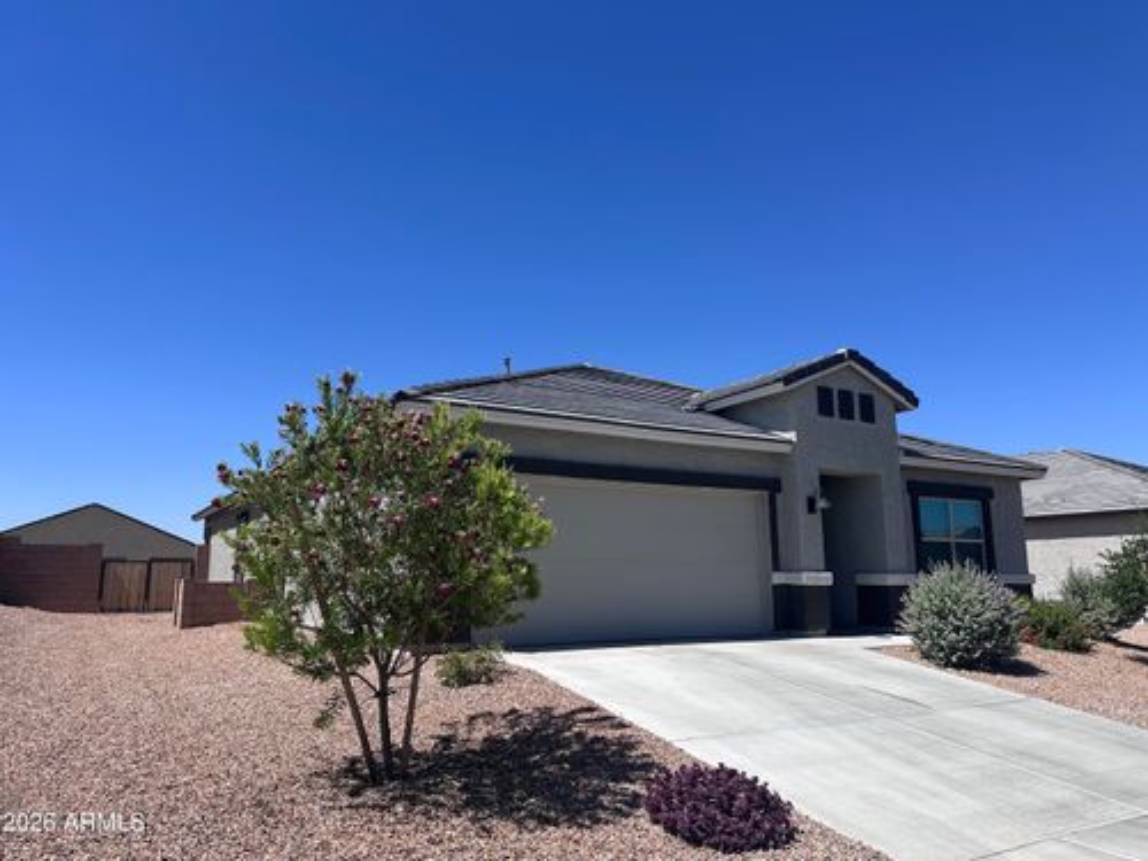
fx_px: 796
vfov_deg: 56.8
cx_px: 574
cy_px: 430
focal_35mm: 24
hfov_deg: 71.6
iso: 80
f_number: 1.78
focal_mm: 6.86
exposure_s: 1/5848
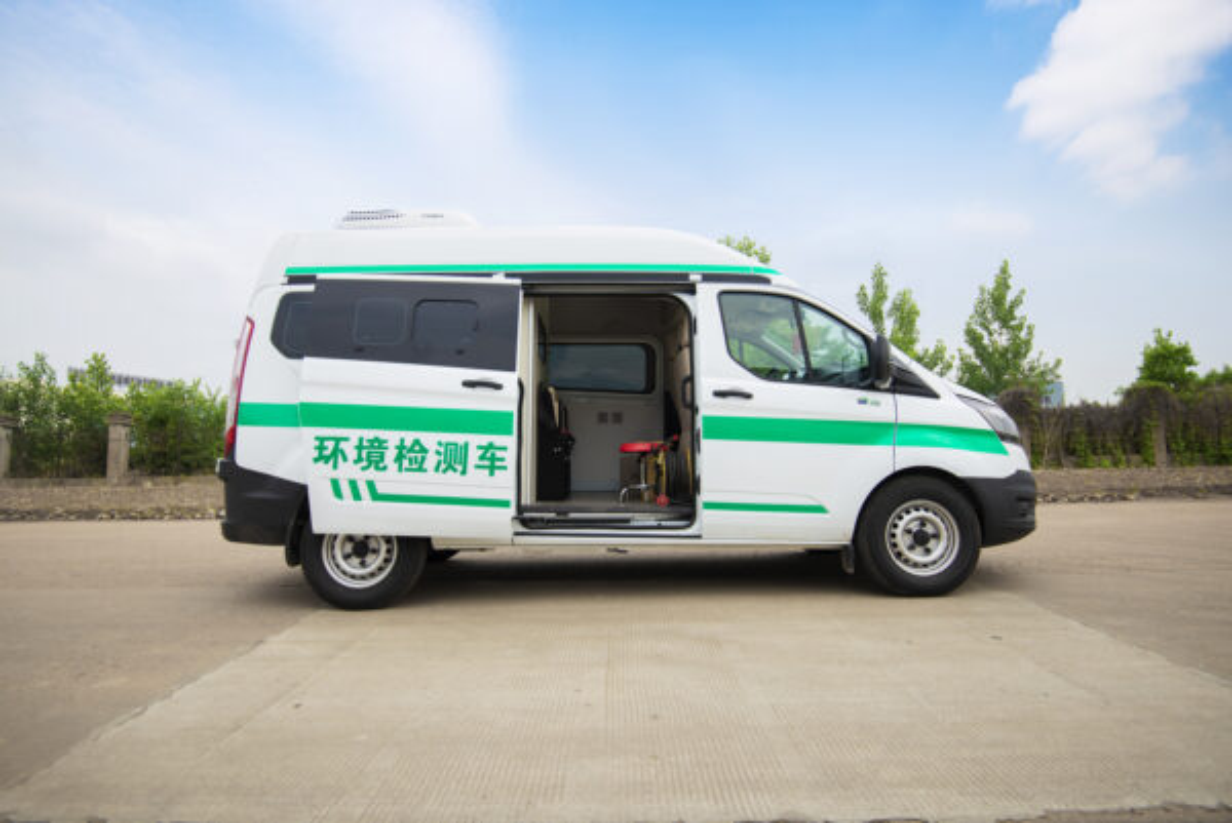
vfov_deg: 62.0
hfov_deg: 83.9
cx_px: 616
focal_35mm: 20
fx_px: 685
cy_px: 412
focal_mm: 20
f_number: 4
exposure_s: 1/320
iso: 100
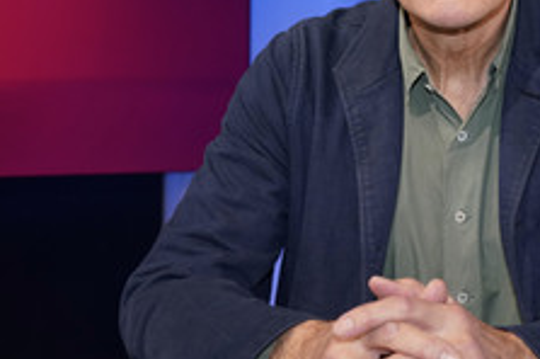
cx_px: 447
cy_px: 102
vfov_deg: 16.0
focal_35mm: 85
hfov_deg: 23.5
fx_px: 1273
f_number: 5
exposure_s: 1/125
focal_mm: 42
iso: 2000
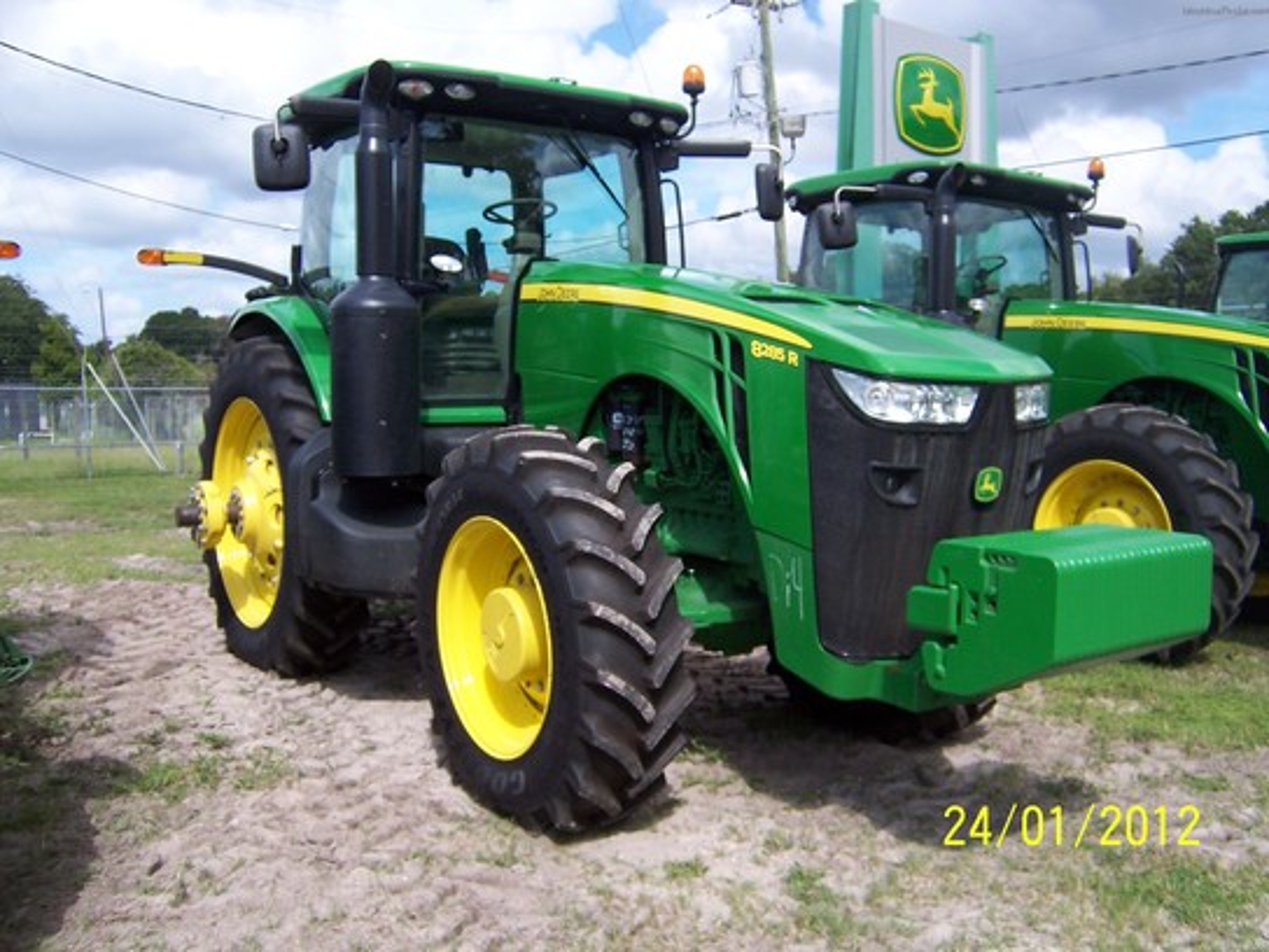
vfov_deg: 42.9
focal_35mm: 33
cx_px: 634
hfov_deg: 55.4
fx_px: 1210
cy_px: 476
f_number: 3.4
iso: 80
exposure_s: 1/750
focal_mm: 5.5
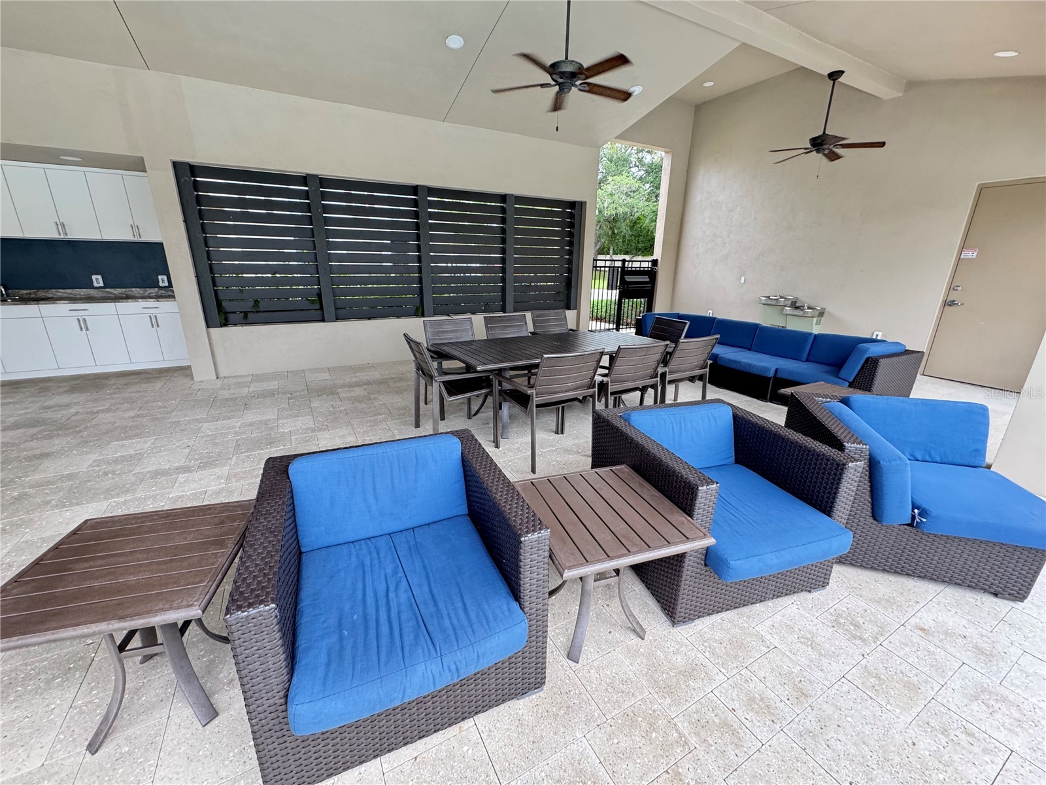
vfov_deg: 85.7
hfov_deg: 102.1
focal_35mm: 14
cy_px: 392
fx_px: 423
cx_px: 523
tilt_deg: -17.5
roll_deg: -0.9
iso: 250
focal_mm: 2.22
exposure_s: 1/99
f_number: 2.2
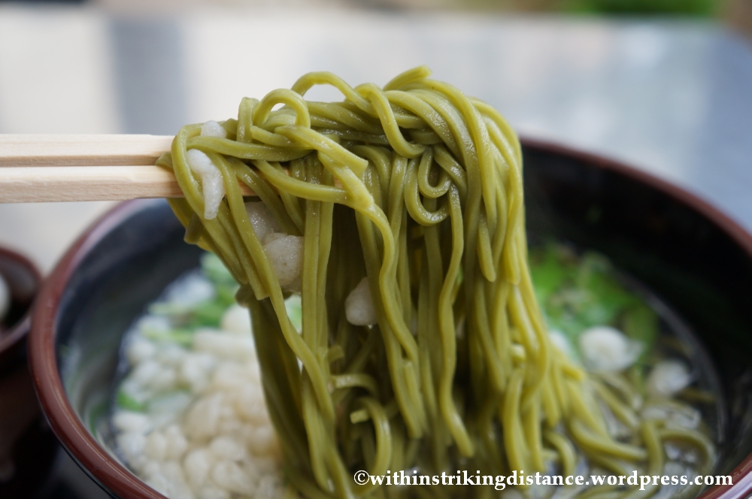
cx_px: 376
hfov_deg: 41.2
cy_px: 250
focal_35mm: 48
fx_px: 1001
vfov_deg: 28.0
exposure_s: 1/80
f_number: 4.5
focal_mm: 32
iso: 200
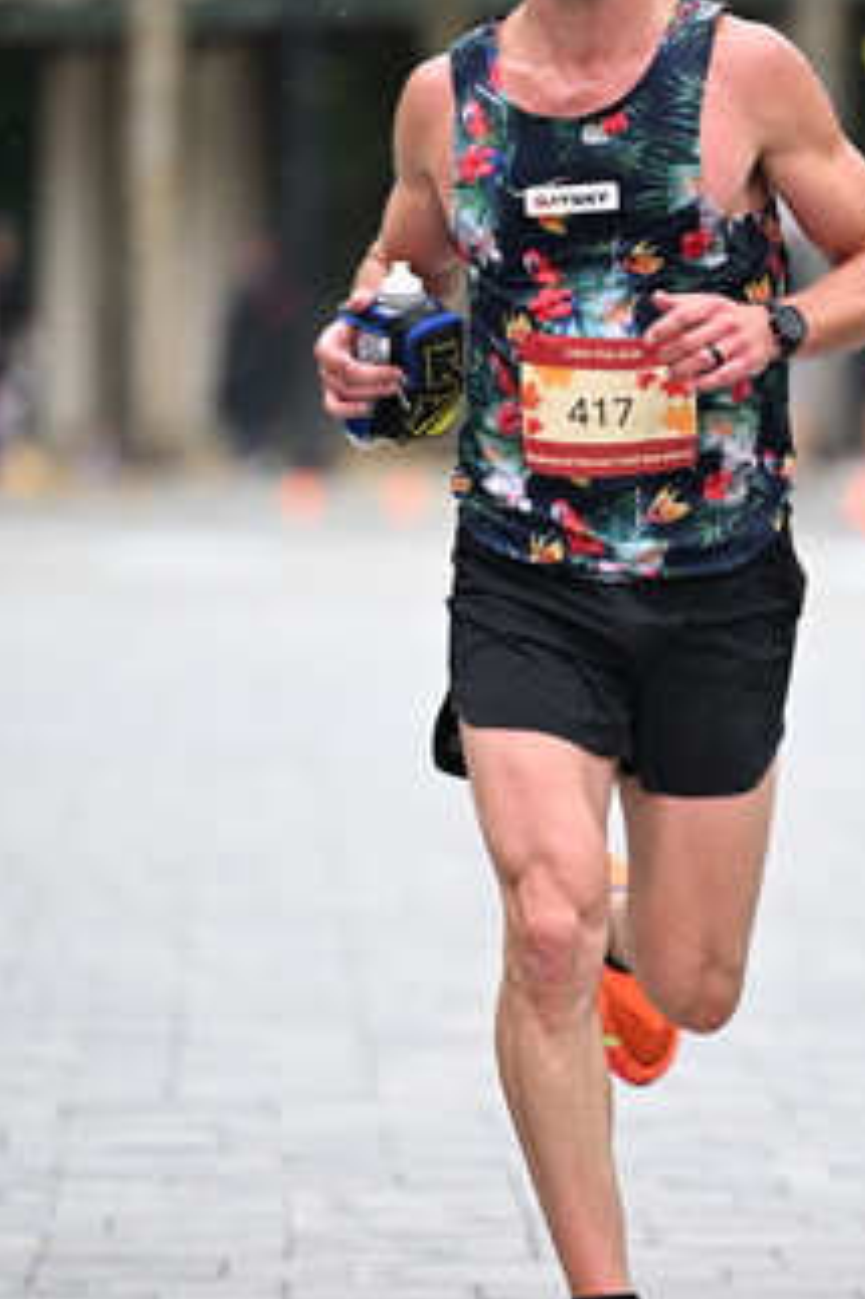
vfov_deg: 6.0
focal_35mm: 341
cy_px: 575
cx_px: 601
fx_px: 12302
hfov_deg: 4.0
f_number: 2.8
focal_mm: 200
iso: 1250
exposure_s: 1/1250
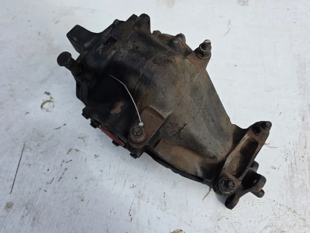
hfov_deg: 73.9
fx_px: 206
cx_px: 155
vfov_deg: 58.9
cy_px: 116
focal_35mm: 23
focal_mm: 6.3
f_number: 1.7
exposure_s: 1/5000
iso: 80
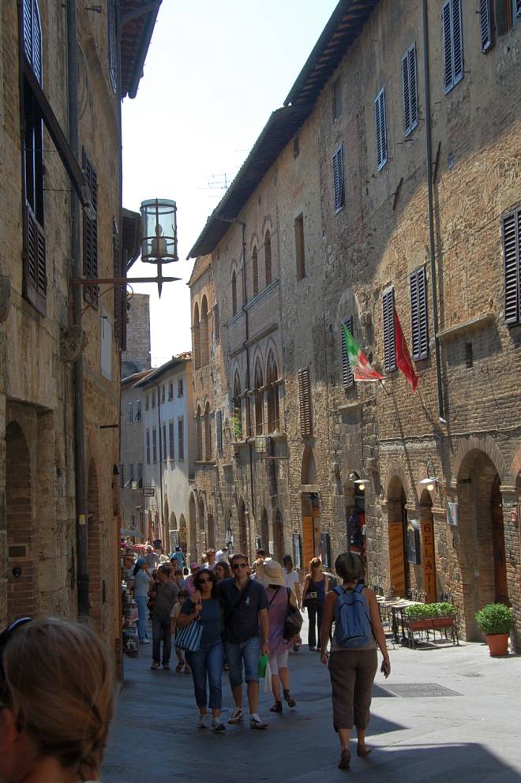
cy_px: 392
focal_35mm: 52
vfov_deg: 37.9
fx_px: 1141
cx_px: 260
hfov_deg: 25.7
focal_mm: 35
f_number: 10
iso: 400
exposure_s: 1/250
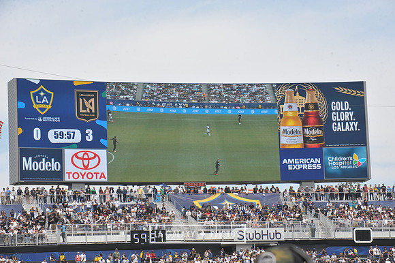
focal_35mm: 130
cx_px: 198
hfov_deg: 15.8
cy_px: 132
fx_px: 1426
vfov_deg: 10.5
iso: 320
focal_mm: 130
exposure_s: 1/400
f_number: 10
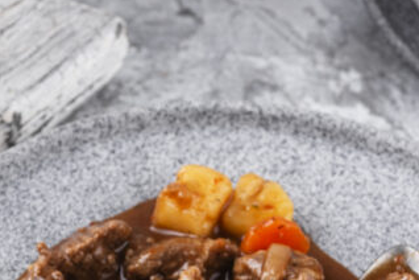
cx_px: 199
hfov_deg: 6.1
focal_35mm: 338
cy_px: 277
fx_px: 3934
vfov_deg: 4.1
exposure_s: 1/100
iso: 100
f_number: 9
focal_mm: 105
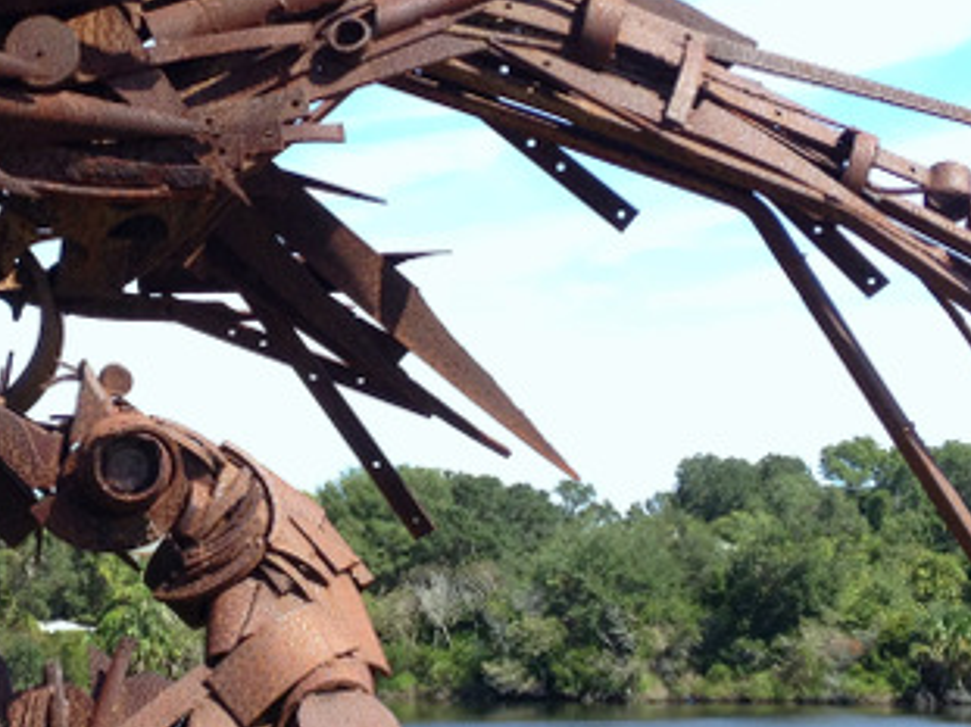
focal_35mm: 90
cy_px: 293
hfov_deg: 21.7
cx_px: 306
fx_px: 2524
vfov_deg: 16.4
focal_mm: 4.28
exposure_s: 1/627
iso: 50
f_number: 2.4
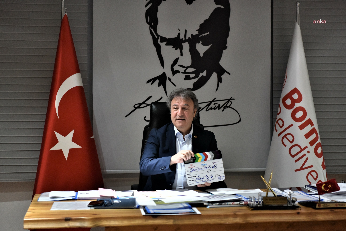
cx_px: 173
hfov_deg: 28.8
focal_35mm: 70
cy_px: 116
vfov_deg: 19.5
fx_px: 673
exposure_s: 1/320
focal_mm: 70
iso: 2000
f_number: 2.8
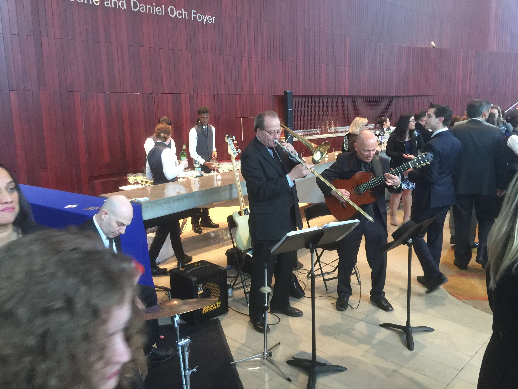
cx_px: 259
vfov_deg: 48.2
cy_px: 194
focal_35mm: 29
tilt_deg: -12.2
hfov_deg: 61.7
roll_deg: +0.9
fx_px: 434
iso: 100
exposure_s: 1/15
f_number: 2.2
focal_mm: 4.15
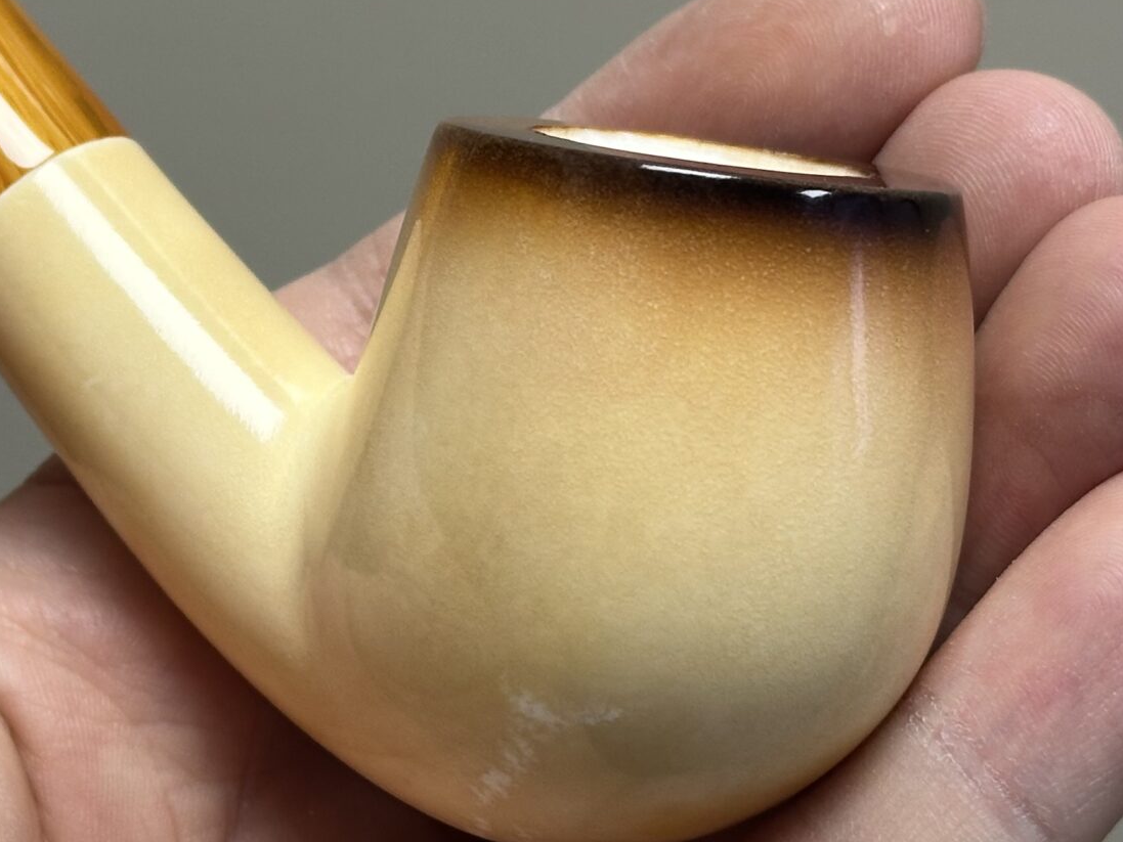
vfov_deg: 13.2
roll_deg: +7.8
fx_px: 3634
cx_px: 240
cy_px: 171
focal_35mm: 112
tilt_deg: -23.3
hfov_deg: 17.4
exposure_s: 1/121
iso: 80
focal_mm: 6.86
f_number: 1.78
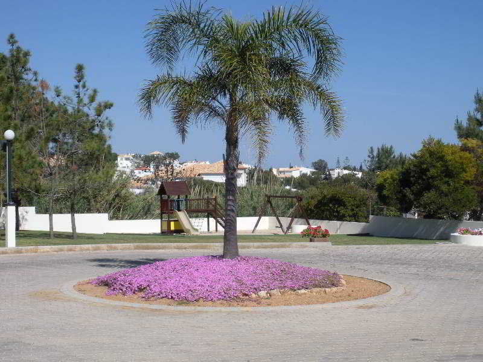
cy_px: 181
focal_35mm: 64
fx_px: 893
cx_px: 242
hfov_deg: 30.3
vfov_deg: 22.9
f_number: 4.6
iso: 64
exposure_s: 1/710
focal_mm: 11.2
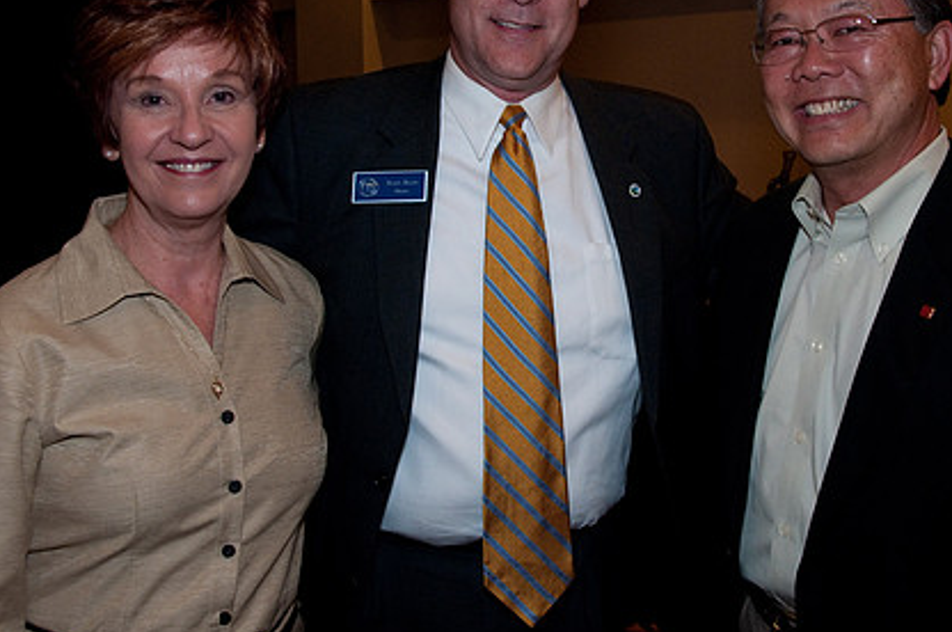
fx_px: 1215
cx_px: 552
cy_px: 207
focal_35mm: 46
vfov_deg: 28.9
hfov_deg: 42.7
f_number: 6.3
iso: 640
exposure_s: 1/60
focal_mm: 22
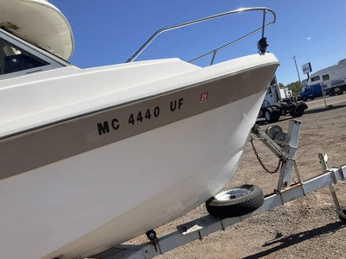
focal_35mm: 29
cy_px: 130
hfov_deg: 61.7
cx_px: 173
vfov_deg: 48.2
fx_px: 290
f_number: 1.8
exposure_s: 1/1984
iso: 25
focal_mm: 3
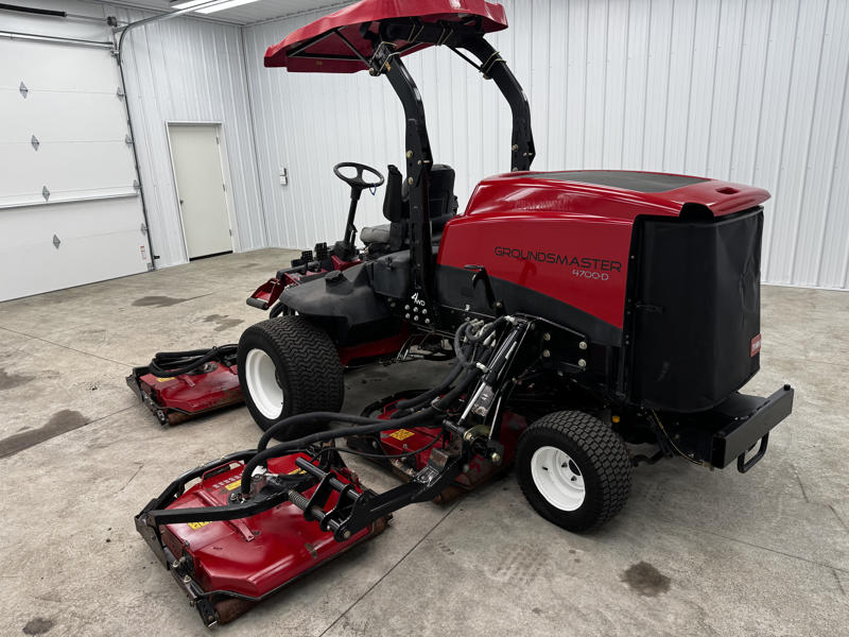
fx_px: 589
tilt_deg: -16.9
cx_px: 424
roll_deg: +2.0
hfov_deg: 71.6
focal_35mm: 24
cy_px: 318
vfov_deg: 56.8
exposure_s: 1/120
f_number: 1.78
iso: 100
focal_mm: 6.76
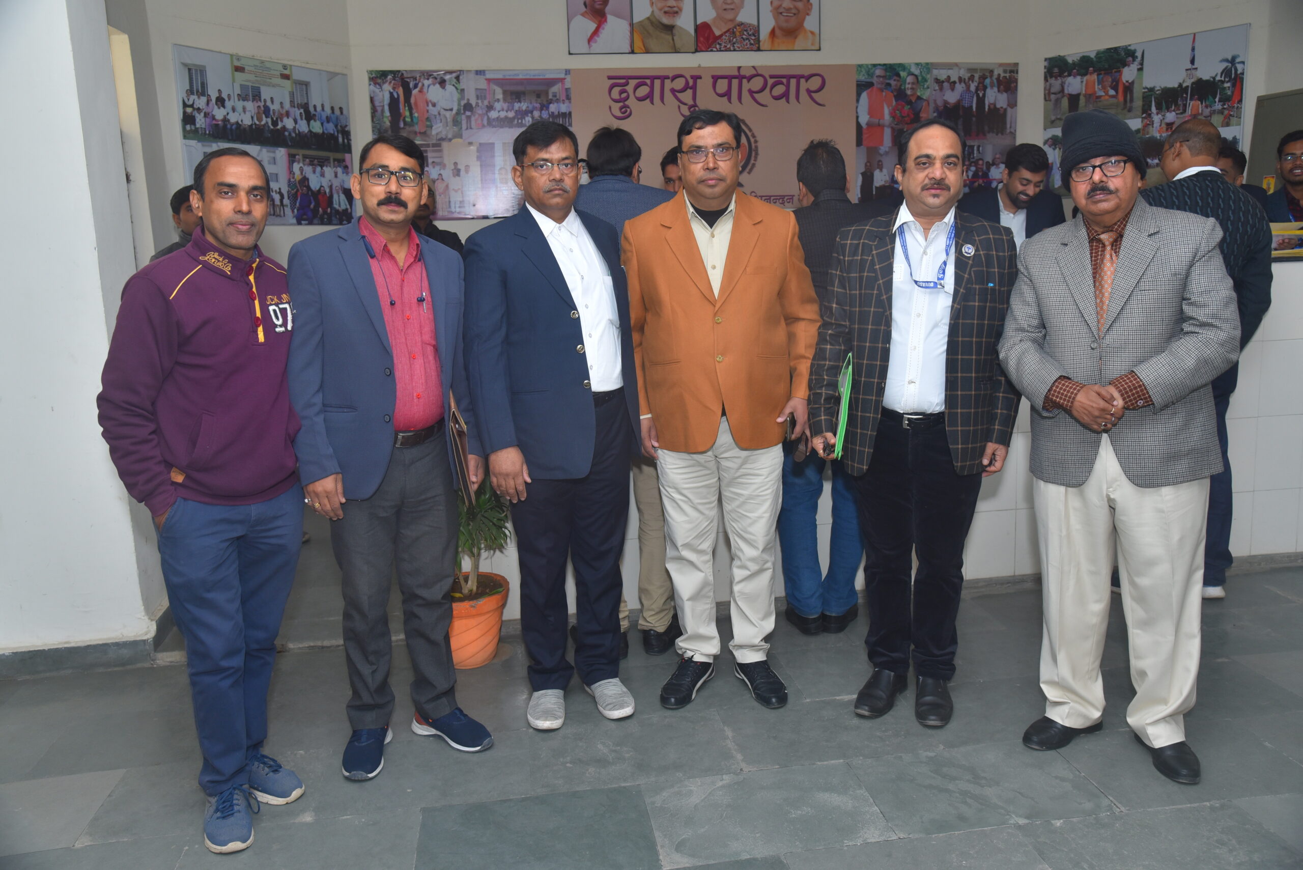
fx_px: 1086
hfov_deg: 61.9
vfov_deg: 43.6
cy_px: 435
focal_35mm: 30
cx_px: 652
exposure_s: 1/125
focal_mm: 30
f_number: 5
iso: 500
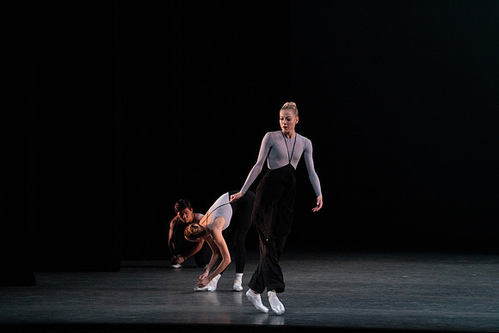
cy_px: 166
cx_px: 250
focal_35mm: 200
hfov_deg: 10.3
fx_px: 2773
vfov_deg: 6.9
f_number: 8
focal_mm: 200
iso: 12800
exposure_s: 1/500
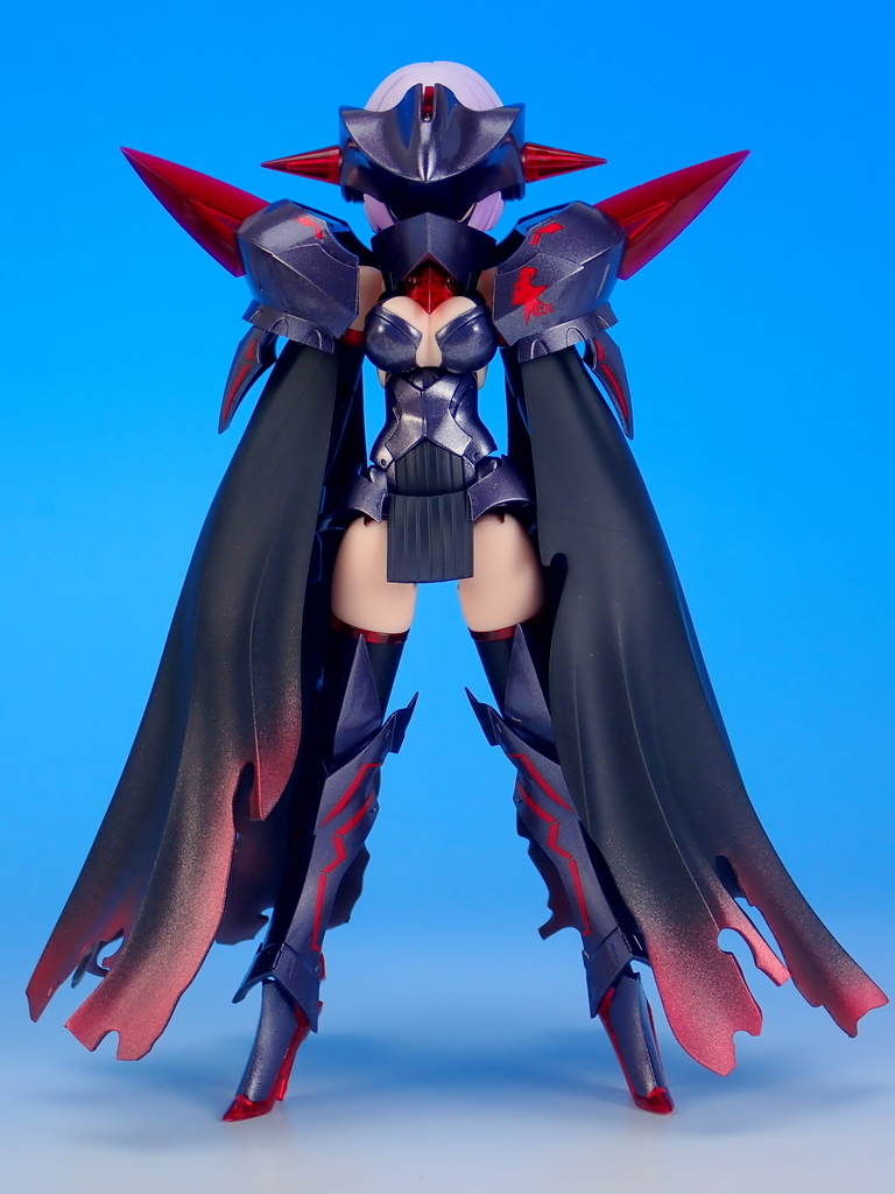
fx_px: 2827
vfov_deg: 23.8
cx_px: 448
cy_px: 597
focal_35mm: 82
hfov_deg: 18.0
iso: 100
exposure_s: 1
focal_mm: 14.62
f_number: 16
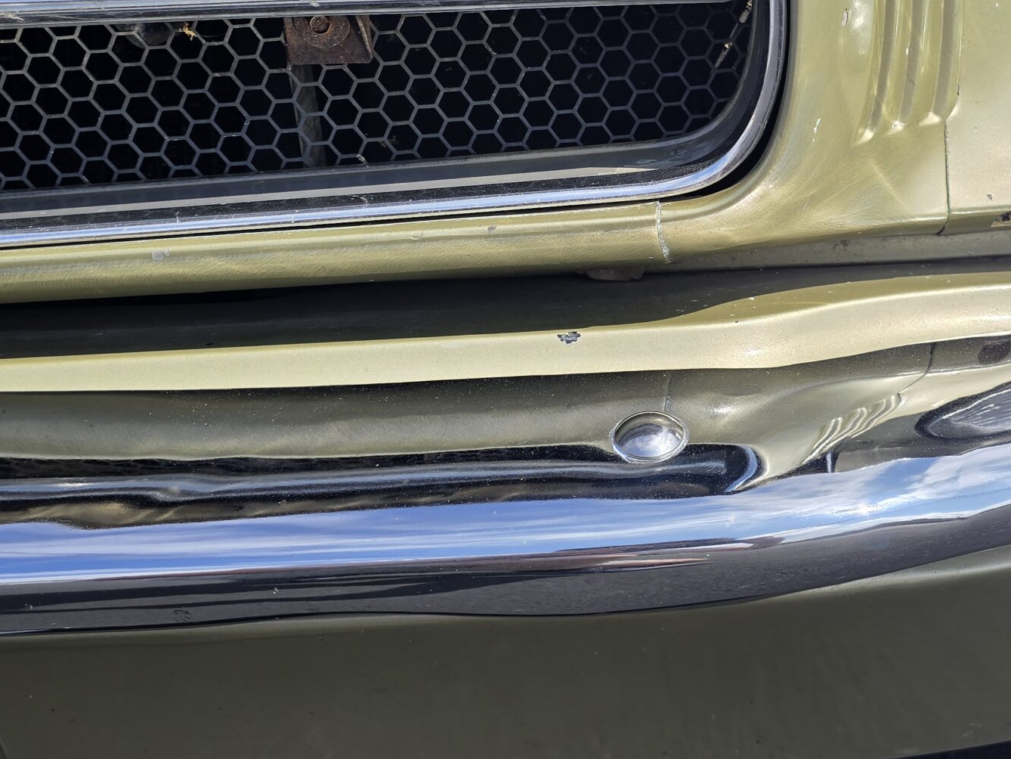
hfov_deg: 42.2
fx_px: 1285
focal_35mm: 44
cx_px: 691
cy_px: 132
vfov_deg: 31.9
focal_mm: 6.3
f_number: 1.7
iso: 12
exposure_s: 1/997
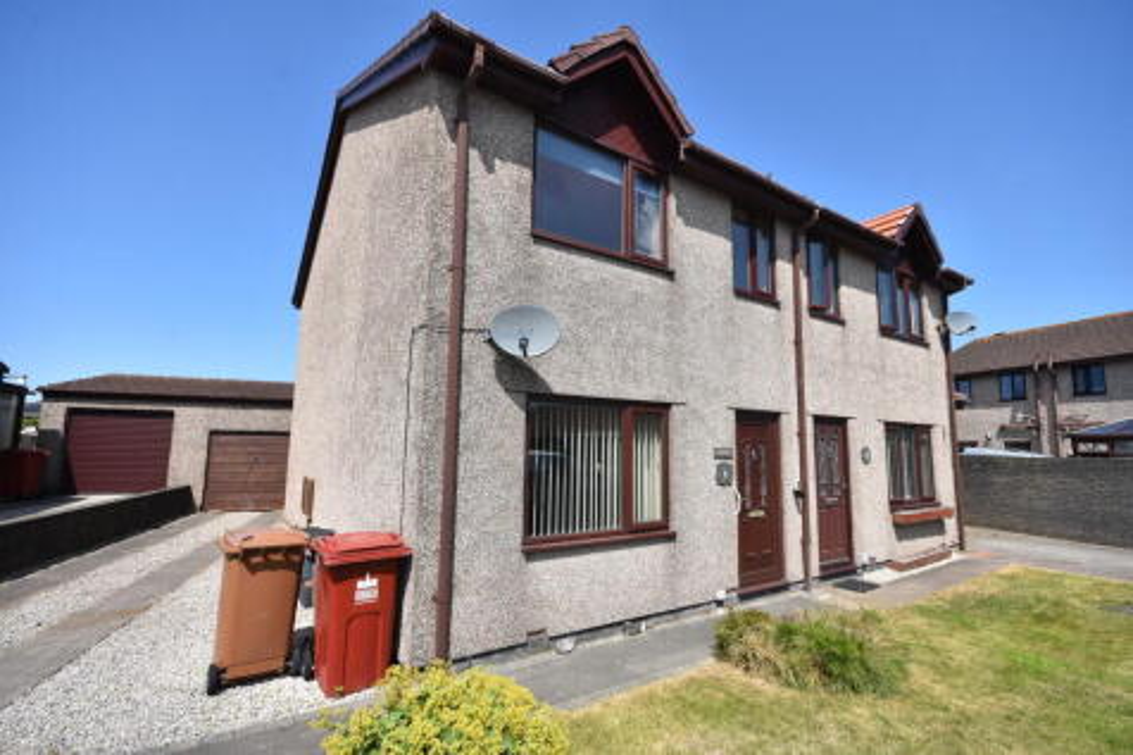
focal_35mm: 16
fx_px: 519
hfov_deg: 95.0
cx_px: 566
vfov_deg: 72.0
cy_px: 378
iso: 200
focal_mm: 11
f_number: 8
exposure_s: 1/500
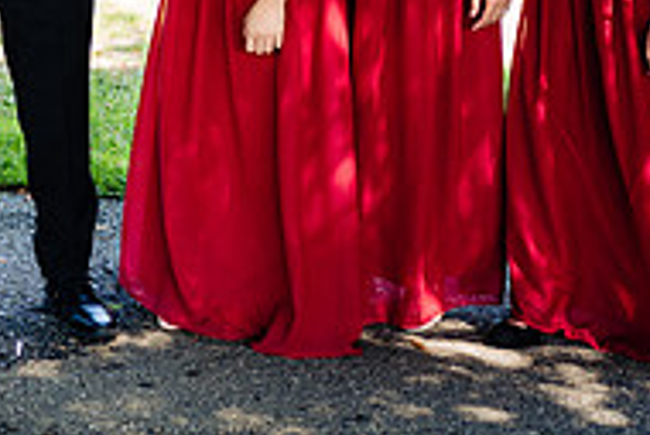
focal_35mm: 107
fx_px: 1933
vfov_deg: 12.4
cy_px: -139
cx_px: -14
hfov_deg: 18.5
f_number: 2
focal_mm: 35
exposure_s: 1/250
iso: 100
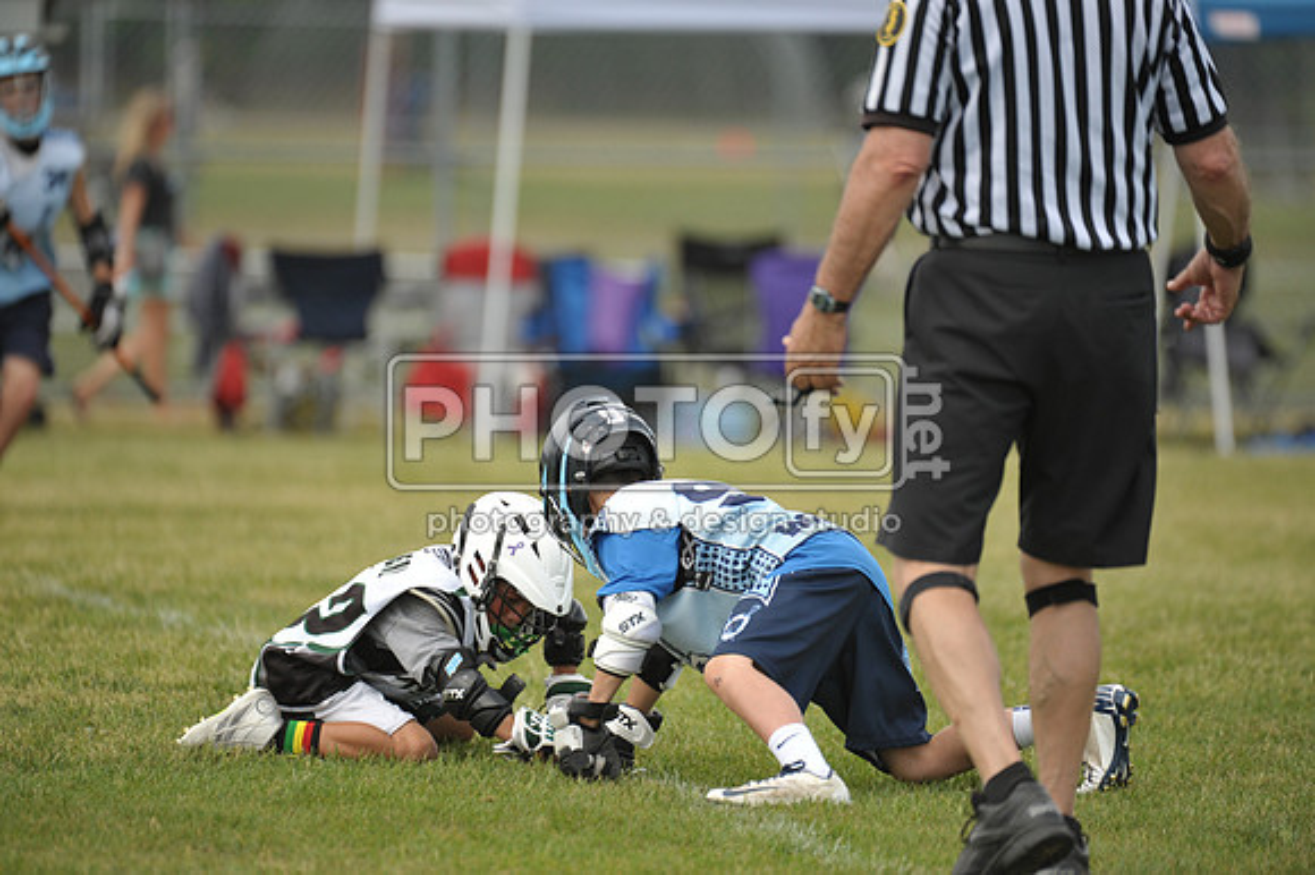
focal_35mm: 400
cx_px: 658
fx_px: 14602
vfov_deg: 3.4
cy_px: 438
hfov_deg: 5.2
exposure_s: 1/2000
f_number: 4
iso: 800
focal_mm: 400
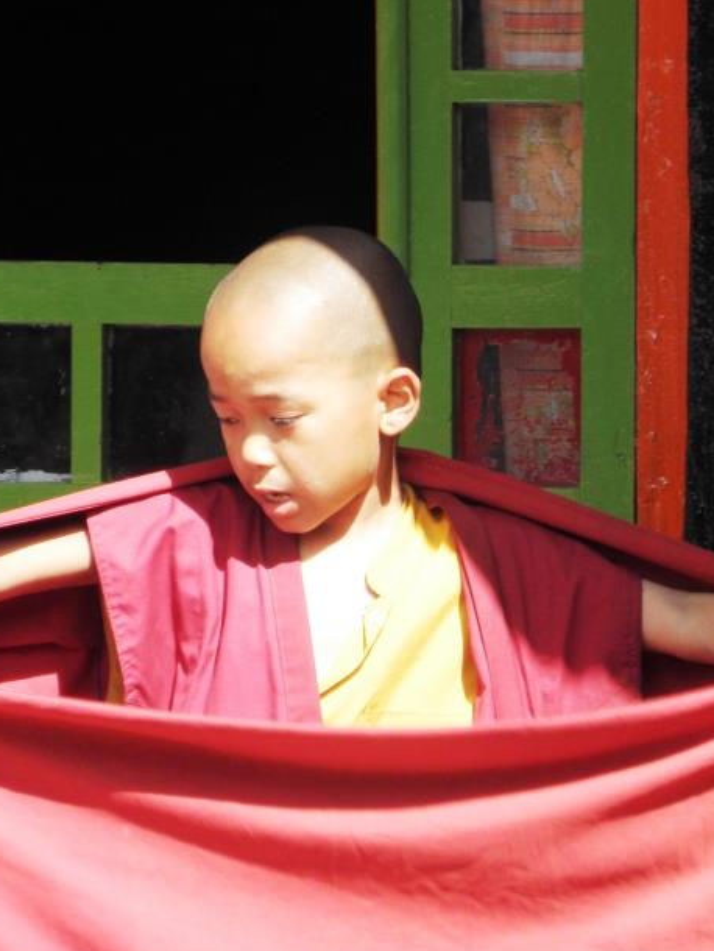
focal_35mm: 713
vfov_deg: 2.8
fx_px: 19595
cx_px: 452
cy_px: 369
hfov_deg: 2.1
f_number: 5
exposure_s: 1/250
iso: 125
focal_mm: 75.65
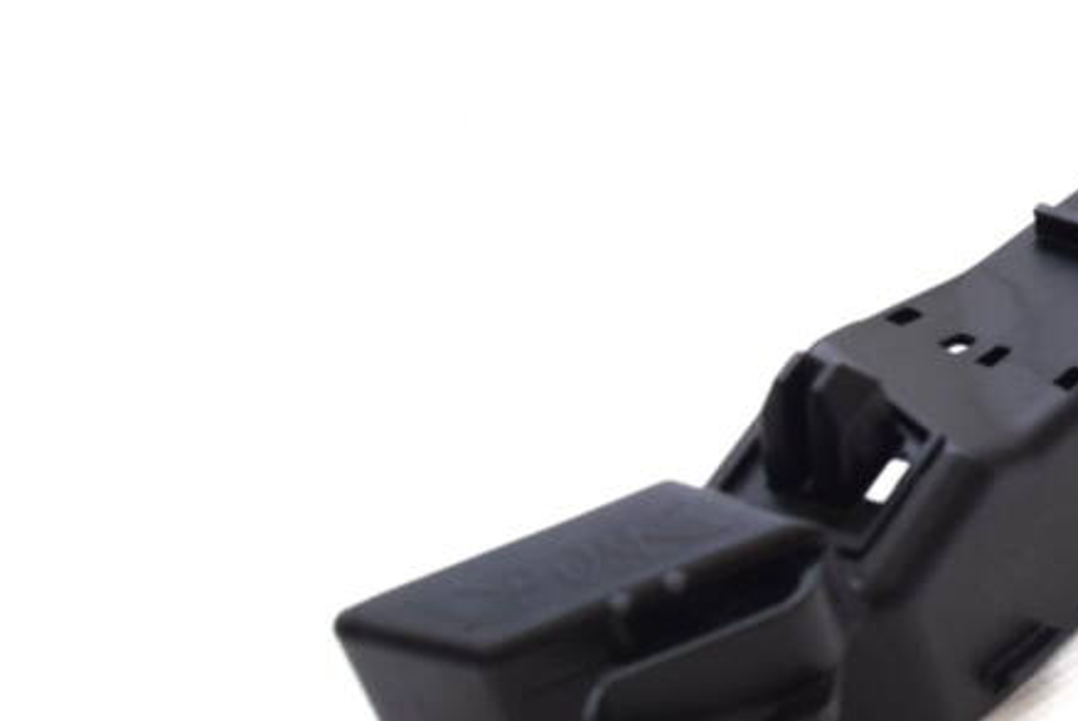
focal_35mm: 123
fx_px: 3687
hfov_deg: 15.5
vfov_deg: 11.1
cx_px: 1536
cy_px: 42
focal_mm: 24
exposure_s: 1/250
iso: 400
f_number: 8
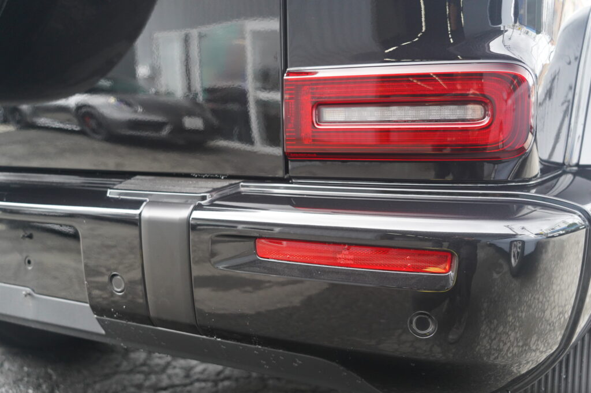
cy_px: 196
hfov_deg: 51.9
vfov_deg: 35.9
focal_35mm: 37
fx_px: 607
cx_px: 296
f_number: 5
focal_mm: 37
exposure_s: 1/160
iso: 2000
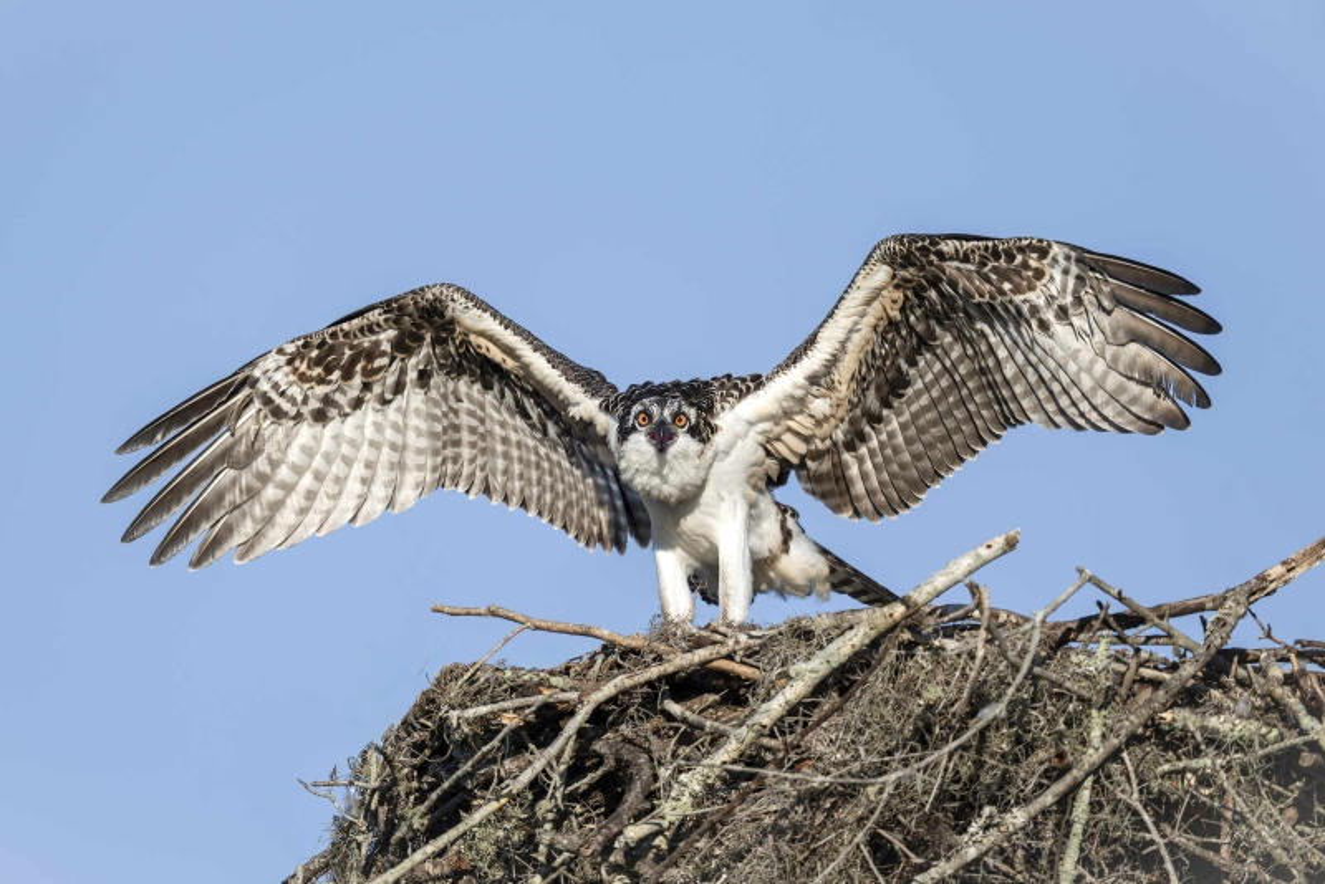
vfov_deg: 1.6
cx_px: 662
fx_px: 30926
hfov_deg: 2.5
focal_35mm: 840
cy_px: 442
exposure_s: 1/4000
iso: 1000
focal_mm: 840
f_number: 5.6
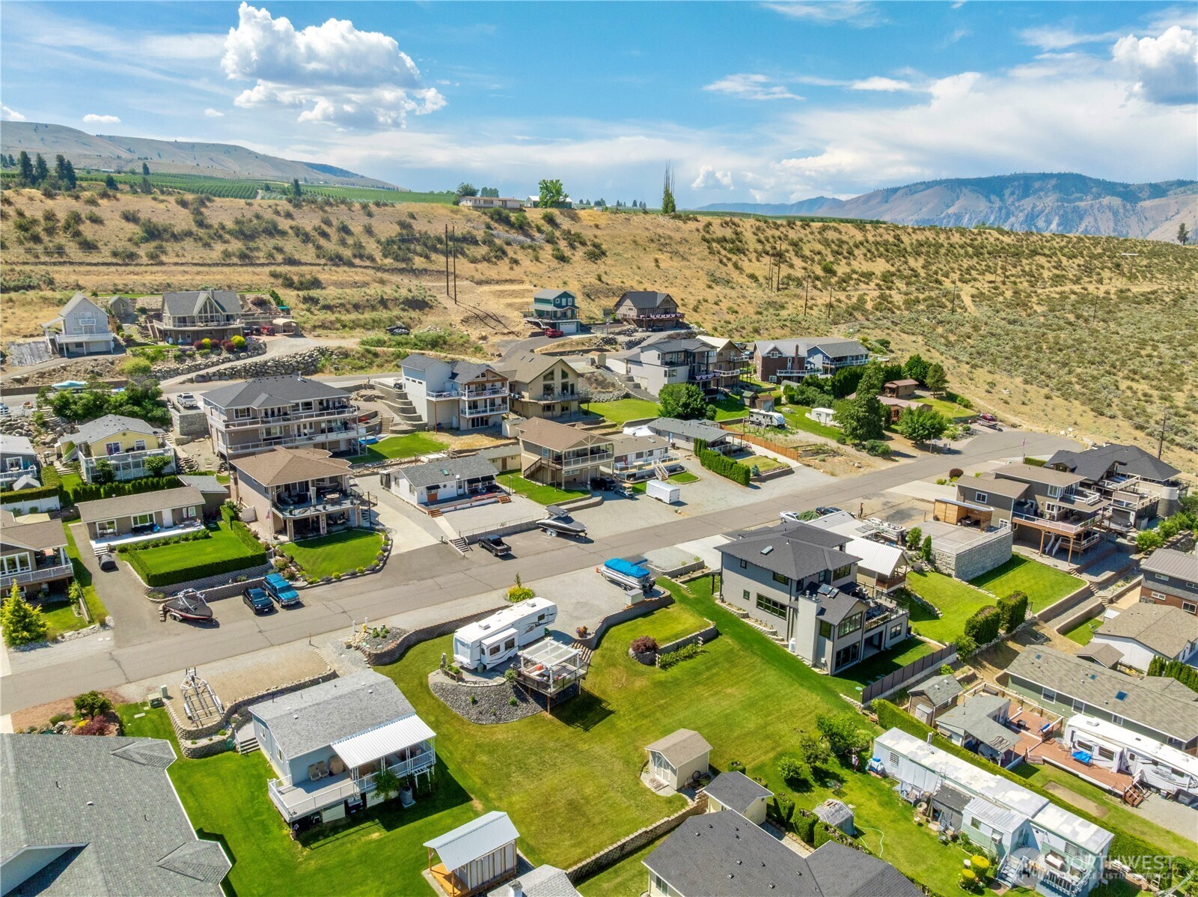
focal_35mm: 24
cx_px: 599
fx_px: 830
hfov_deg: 71.6
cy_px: 448
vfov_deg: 56.7
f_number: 11
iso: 400
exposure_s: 1/640
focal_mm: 12.29
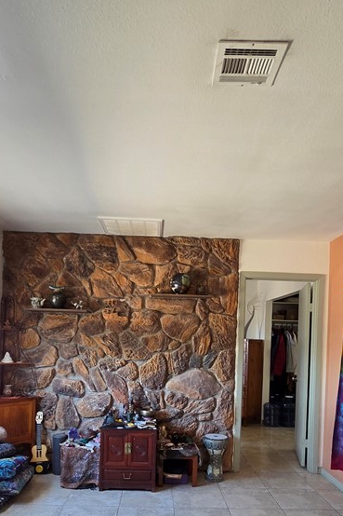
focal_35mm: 25
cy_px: 341
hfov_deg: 51.3
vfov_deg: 69.6
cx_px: 170
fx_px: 357
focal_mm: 2.2
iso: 200
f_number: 2.2
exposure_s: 1/60
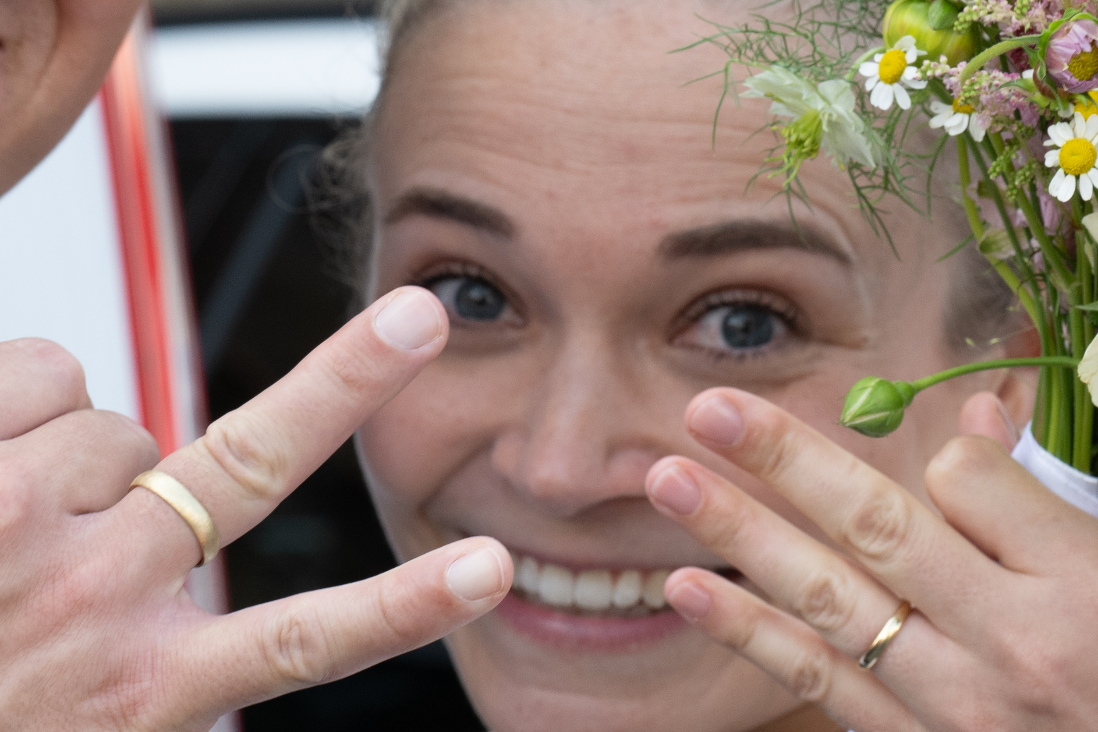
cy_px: 154
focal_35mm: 280
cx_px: 403
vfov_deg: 4.9
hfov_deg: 7.4
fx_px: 8540
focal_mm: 85
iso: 250
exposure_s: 1/125
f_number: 8
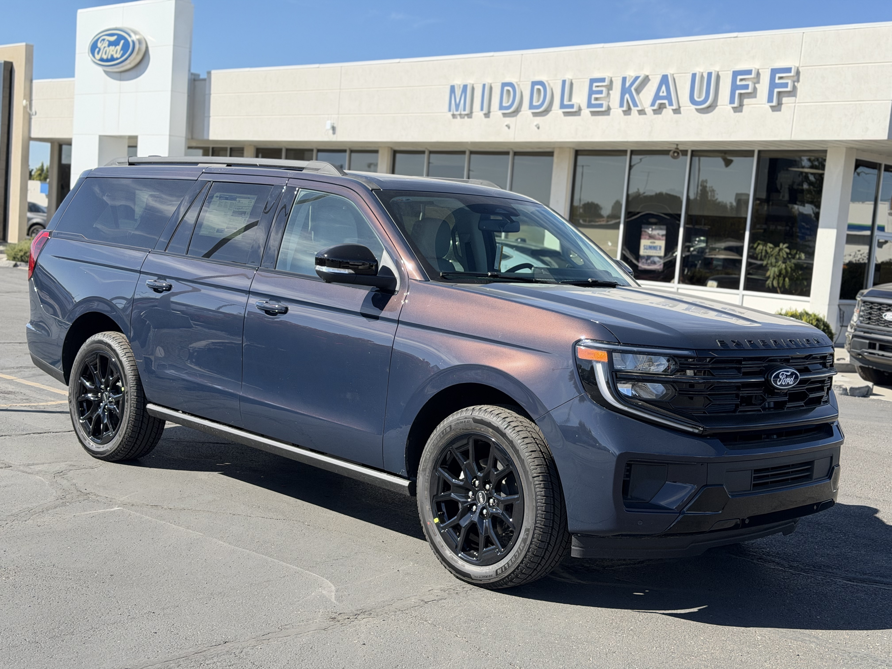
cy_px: 334
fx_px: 1237
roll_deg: -4.3
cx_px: 446
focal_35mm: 48
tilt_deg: -4.5
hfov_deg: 39.7
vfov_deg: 30.3
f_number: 1.78
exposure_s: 1/3226
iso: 80
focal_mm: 6.76
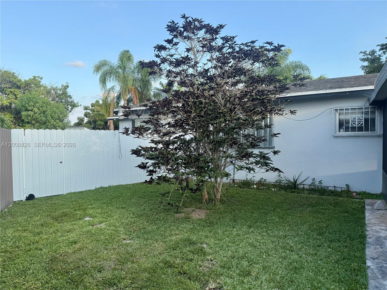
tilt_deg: -1.0
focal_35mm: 24
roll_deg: +0.6
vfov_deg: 56.8
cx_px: 194
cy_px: 145
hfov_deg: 71.6
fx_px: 268
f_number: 1.78
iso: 80
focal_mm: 6.76
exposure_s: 1/858
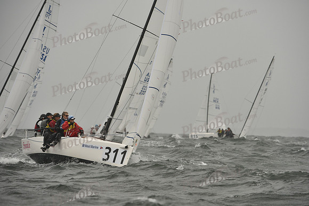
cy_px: 103
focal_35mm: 300
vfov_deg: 4.6
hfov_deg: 6.9
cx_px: 154
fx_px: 2575
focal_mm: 300
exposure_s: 1/1000
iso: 400
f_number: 6.3
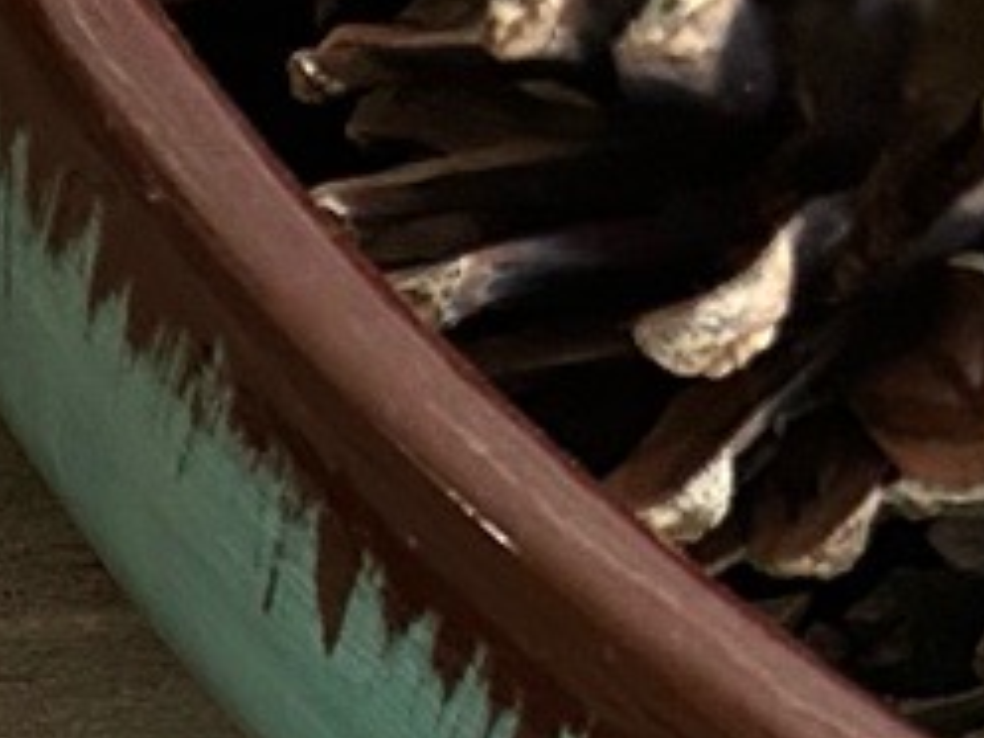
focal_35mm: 168
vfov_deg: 7.5
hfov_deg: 10.9
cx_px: -901
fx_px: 4776
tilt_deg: -74.2
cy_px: 2361
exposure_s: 1/60
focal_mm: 5.7
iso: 250
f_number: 1.5
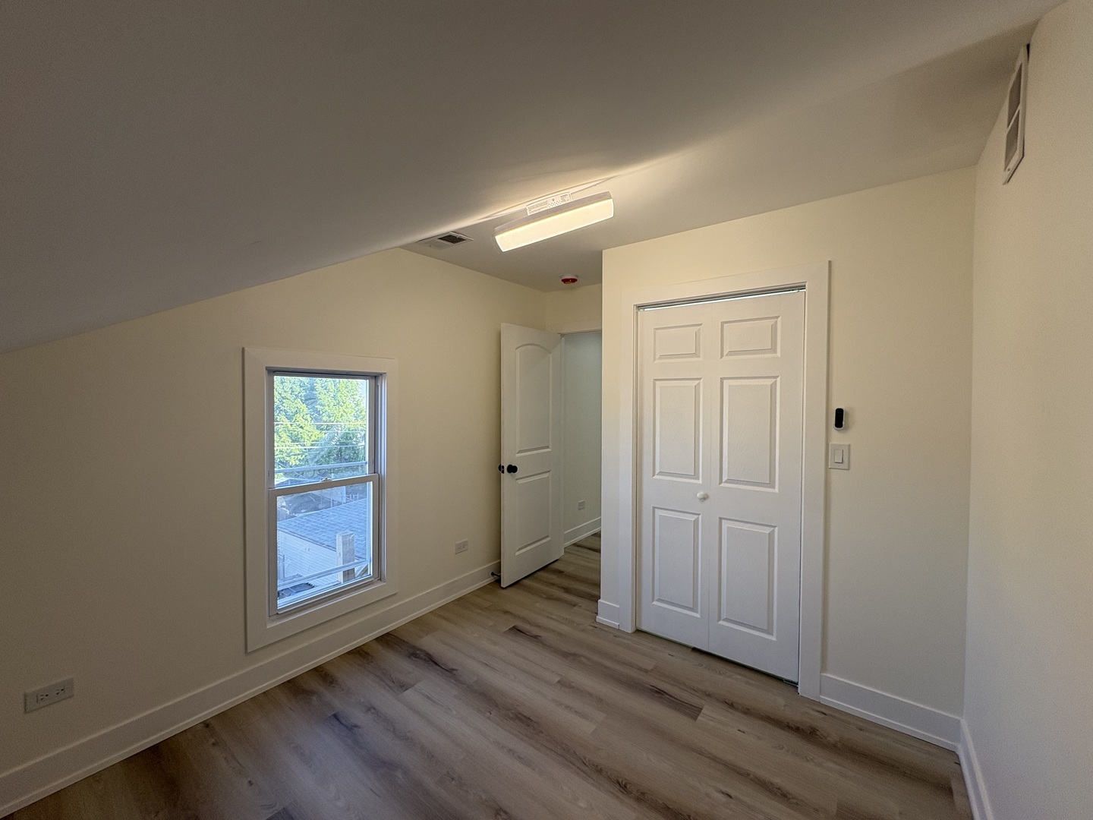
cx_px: 546
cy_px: 410
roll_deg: +1.0
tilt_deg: -2.3
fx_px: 442
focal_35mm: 14
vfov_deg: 85.7
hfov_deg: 102.1
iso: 64
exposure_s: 1/150
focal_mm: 2.22
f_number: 2.2
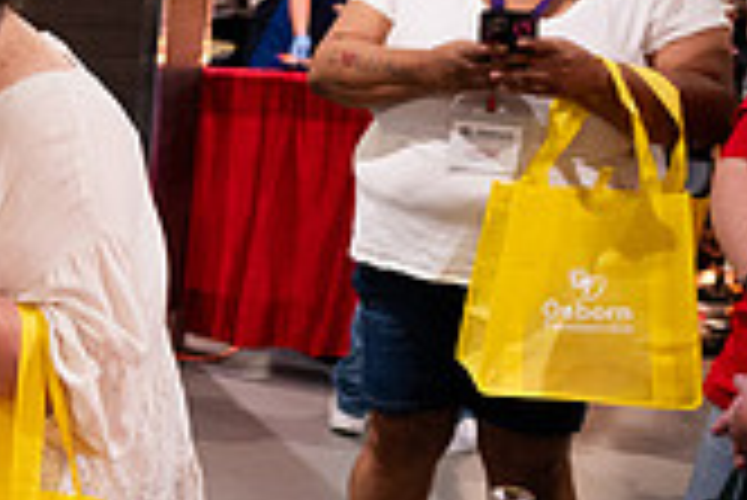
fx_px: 1744
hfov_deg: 19.6
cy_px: 223
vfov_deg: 16.3
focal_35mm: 84
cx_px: -500
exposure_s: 1/200
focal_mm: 24
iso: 1250
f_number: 1.8
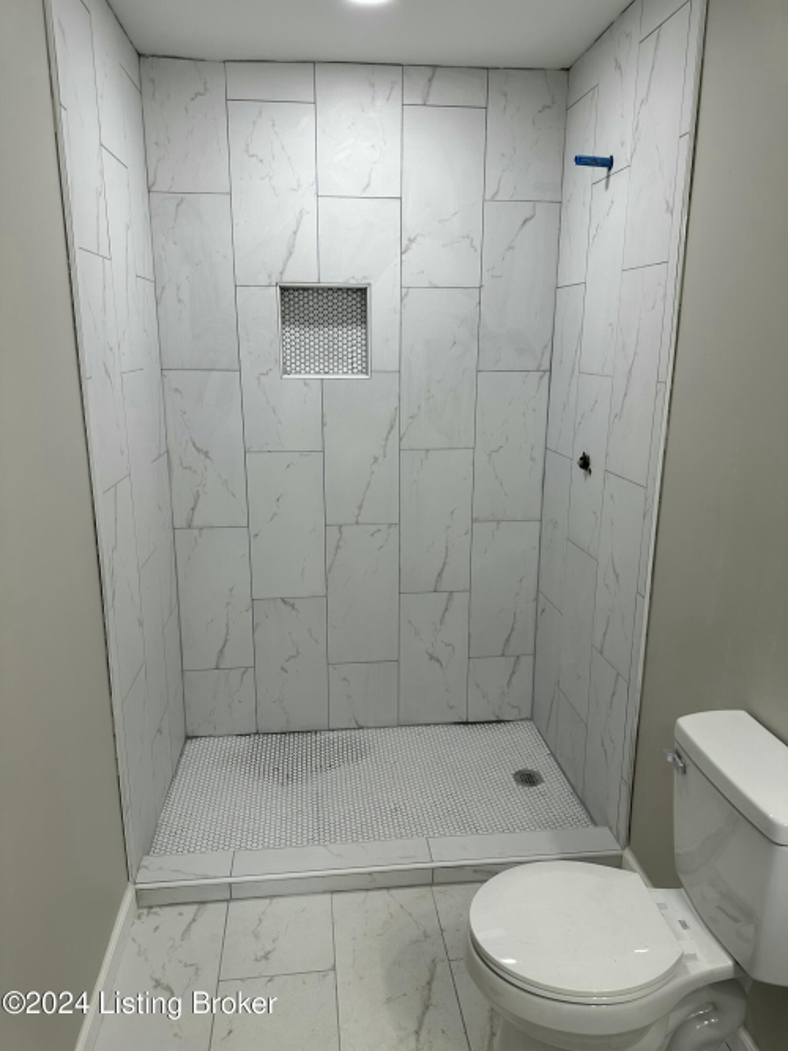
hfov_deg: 56.8
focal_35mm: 24
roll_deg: +0.1
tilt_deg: -14.7
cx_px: 394
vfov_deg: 71.6
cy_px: 526
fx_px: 729
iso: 100
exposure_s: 1/120
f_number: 1.78
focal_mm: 6.86
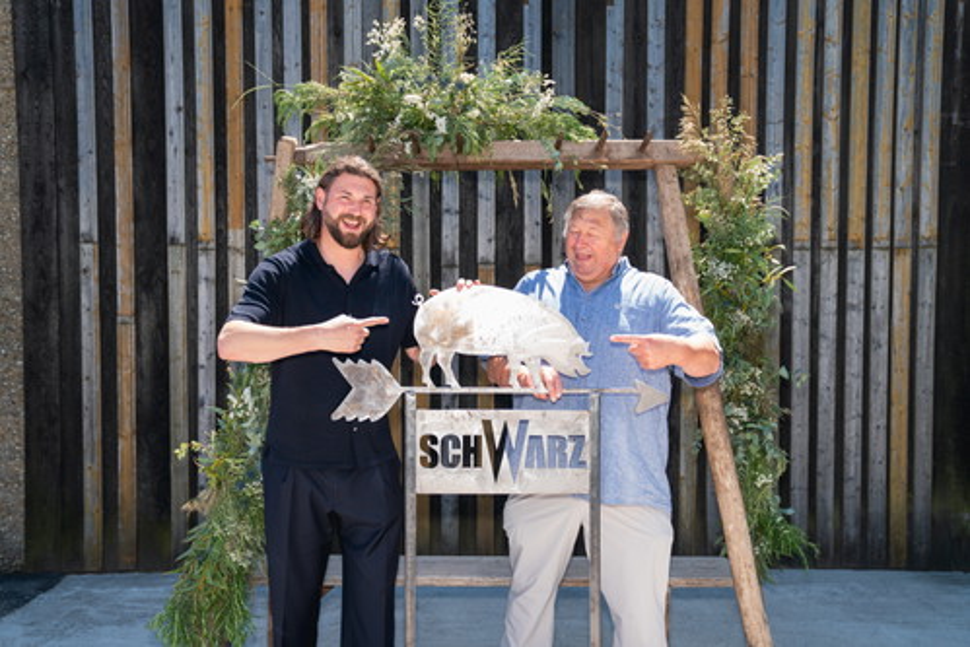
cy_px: 324
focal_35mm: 37
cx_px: 485
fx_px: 997
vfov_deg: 36.0
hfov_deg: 51.9
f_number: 3.5
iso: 50
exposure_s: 1/250
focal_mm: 37
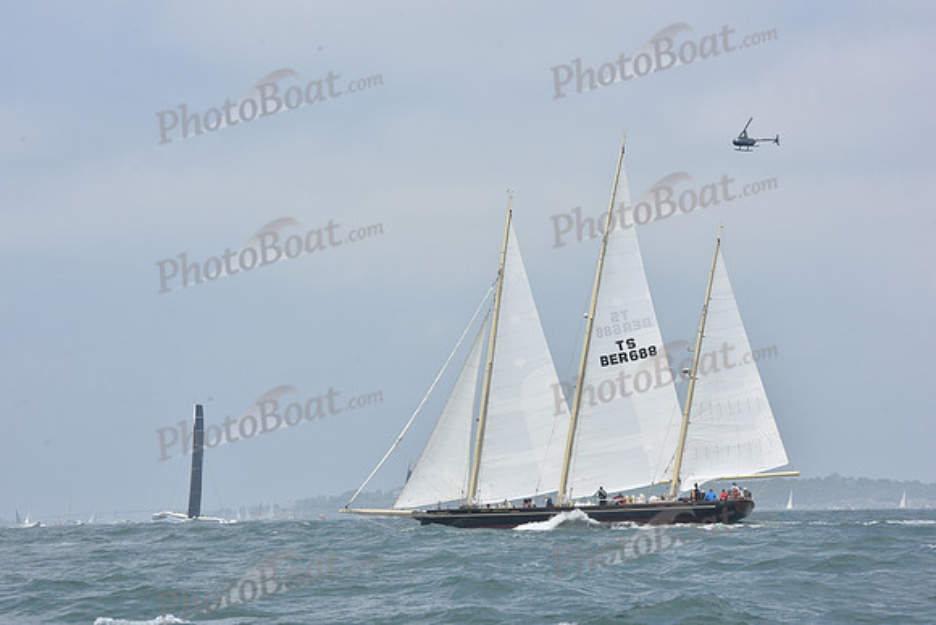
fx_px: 2600
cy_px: 312
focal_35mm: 100
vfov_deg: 13.7
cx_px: 468
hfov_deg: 20.4
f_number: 13
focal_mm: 100
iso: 400
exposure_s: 1/800
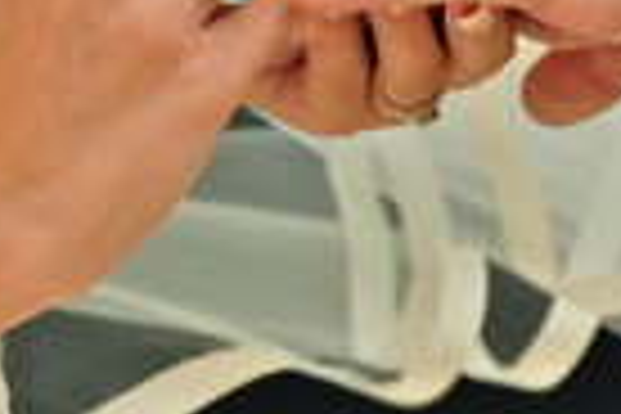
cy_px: 194
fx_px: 12505
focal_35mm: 725
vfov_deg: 1.9
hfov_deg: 2.8
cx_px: 837
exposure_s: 1/80
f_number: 7.1
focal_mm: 200
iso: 640
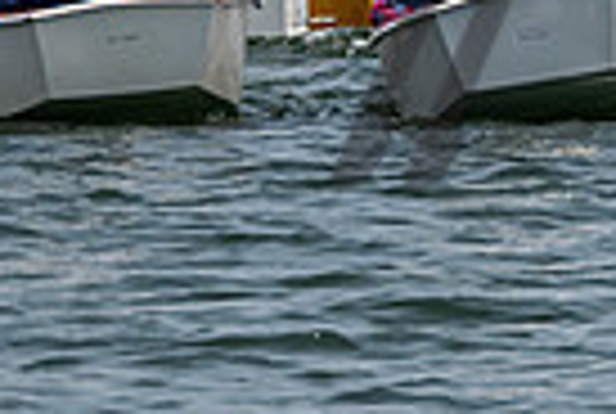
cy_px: -196
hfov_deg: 2.3
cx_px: 555
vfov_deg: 1.5
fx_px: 15468
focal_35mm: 902
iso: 320
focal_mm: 160
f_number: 7.6
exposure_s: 1/1250
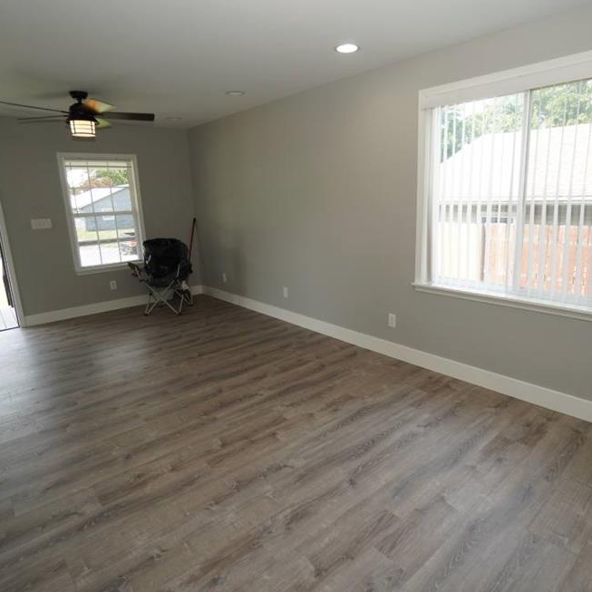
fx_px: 387
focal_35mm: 20
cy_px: 291
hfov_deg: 74.6
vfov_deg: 74.8
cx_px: 327
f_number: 4
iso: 250
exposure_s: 1/160
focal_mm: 10
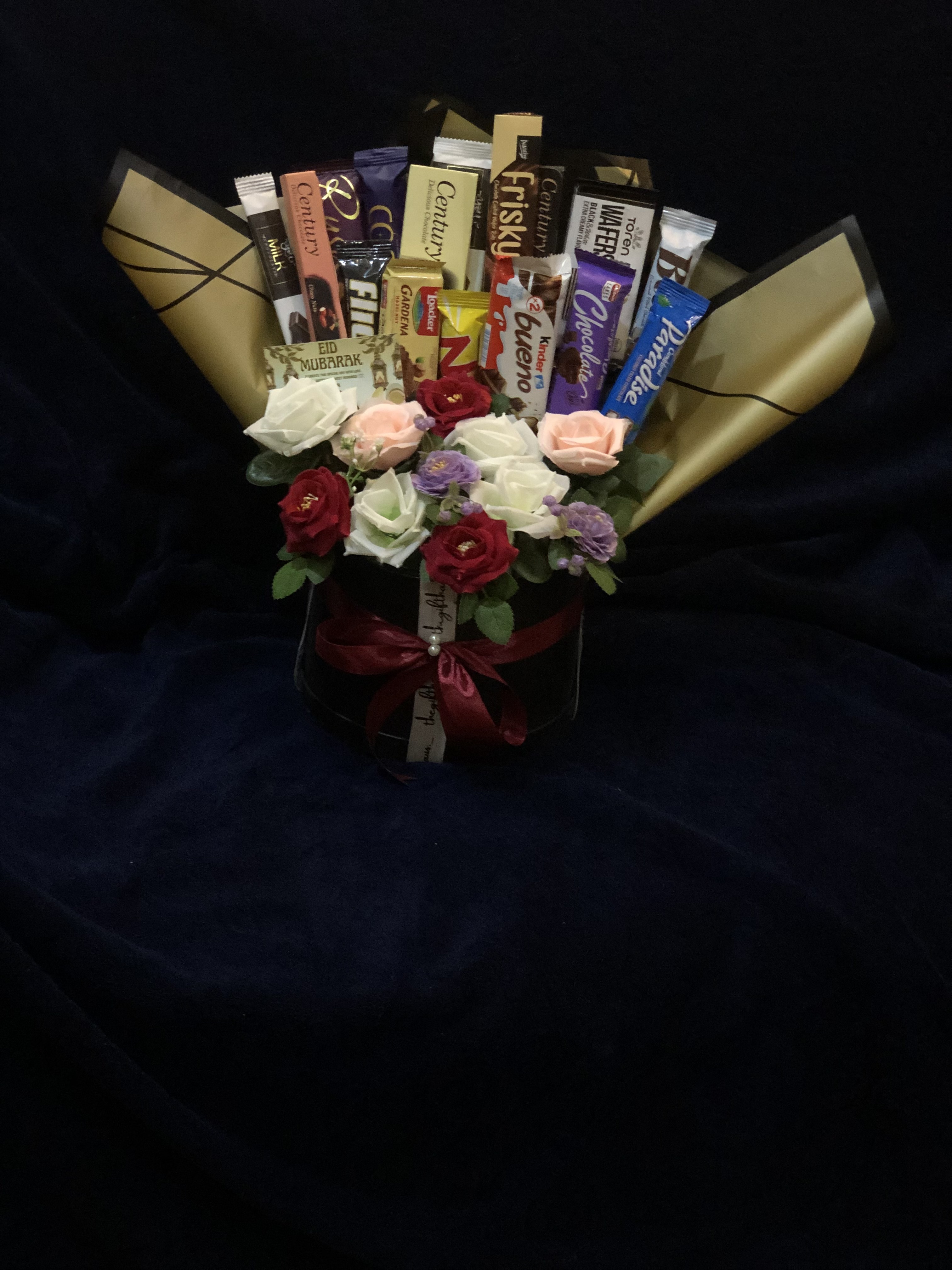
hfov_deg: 28.0
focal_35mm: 52
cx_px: 476
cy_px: 635
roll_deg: -2.6
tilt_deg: -27.3
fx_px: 1907
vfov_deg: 36.8
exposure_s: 1/20
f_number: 2.4
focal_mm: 6
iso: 160
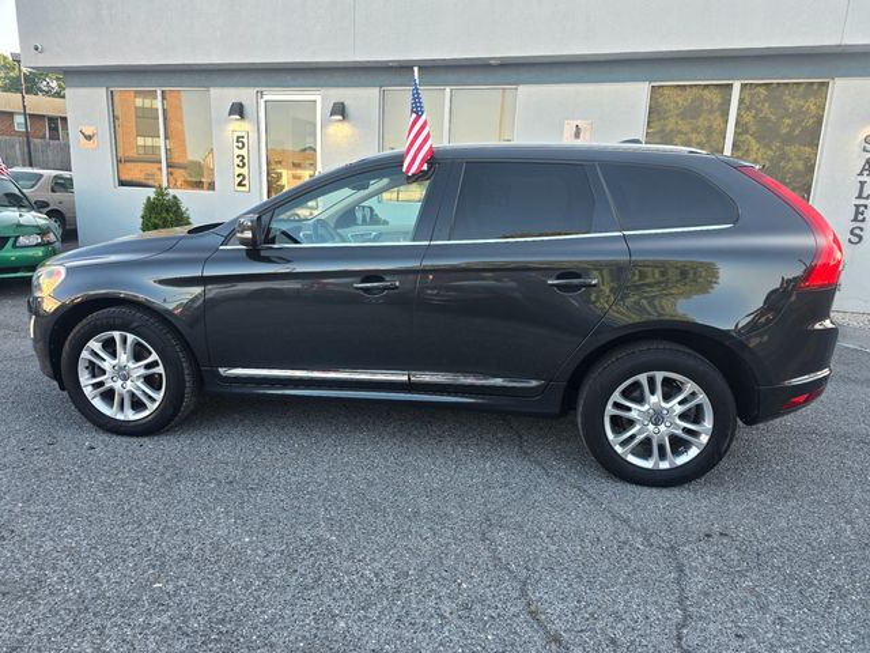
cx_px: 435
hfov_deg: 73.9
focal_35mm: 23
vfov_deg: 58.9
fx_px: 578
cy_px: 326
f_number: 1.7
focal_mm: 6.3
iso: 40
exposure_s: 1/180
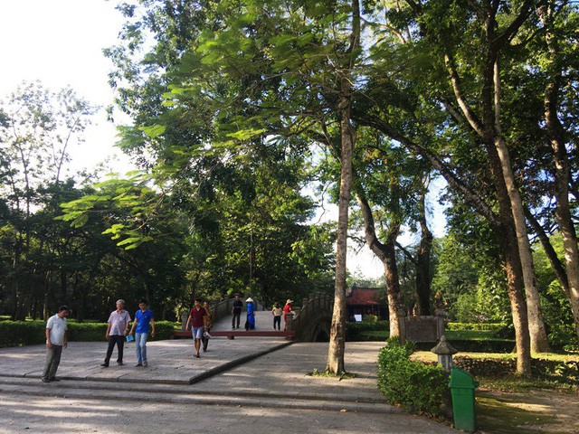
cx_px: 290
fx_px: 485
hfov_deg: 61.7
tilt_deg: +16.4
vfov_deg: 48.2
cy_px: 217
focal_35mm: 29
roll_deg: -0.5
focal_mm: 4.15
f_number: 2.2
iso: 25
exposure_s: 1/283
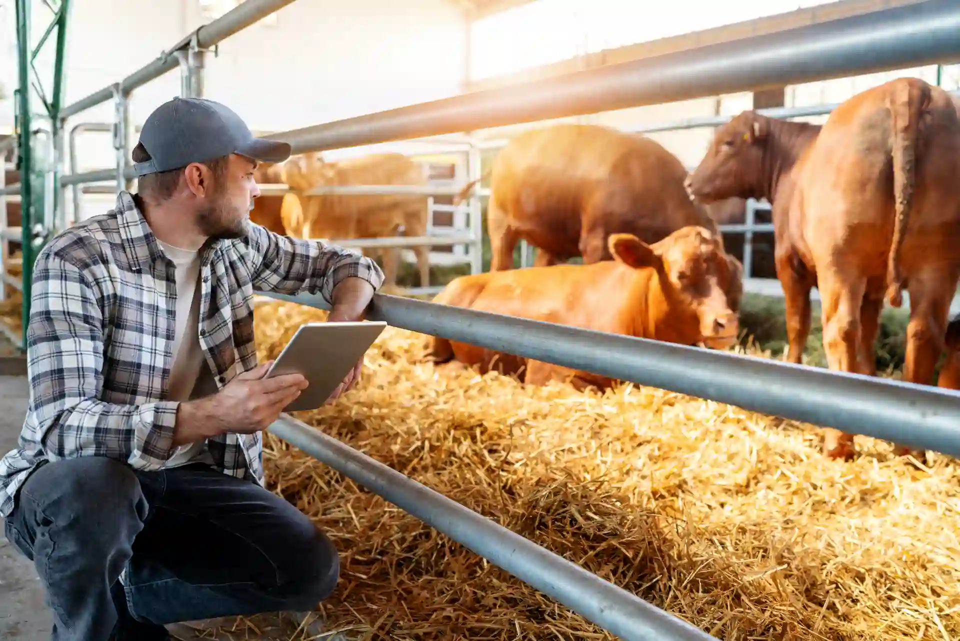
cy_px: 320
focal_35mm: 35
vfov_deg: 37.9
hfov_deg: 54.4
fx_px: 933
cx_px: 480
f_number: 2.8
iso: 400
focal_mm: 35
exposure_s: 1/200
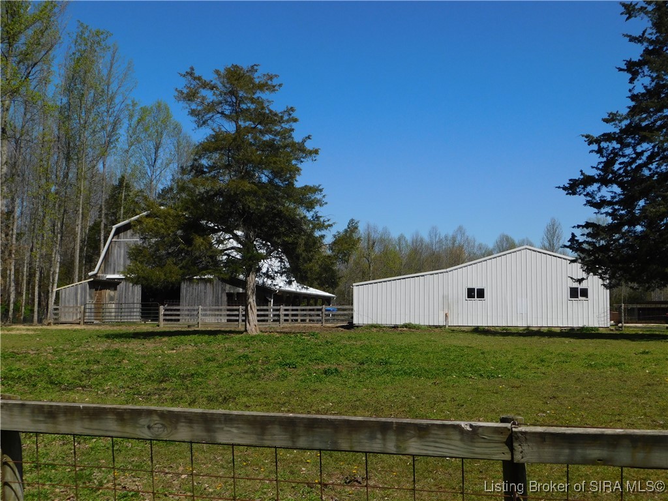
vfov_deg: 36.0
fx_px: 772
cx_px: 334
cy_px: 250
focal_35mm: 40
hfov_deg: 46.8
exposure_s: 1/500
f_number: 7.2
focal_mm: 7.1
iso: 125
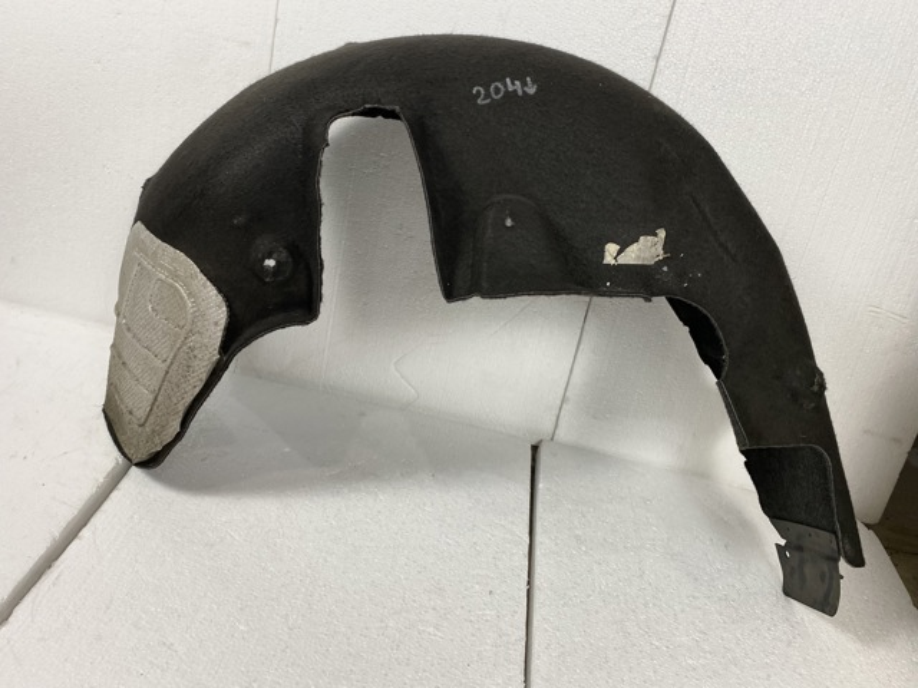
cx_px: 459
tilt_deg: -28.2
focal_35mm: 26
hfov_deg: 67.3
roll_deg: -11.5
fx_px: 690
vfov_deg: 53.1
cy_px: 344
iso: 80
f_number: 1.8
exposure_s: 1/100
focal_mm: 4.25
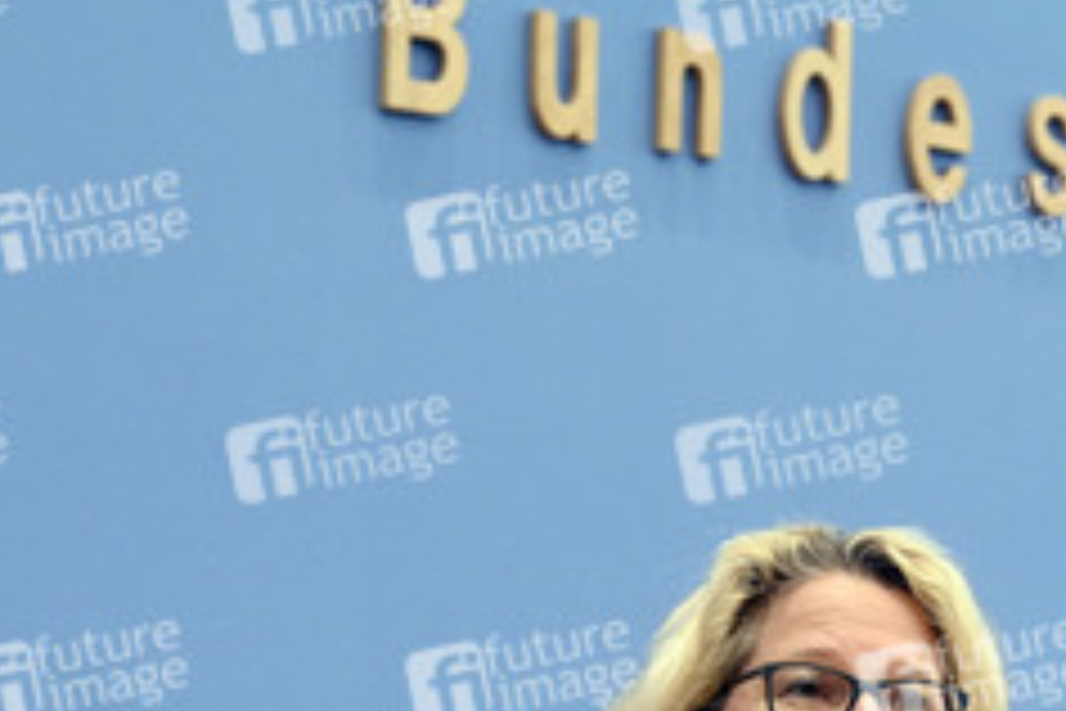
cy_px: 562
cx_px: 852
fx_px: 3938
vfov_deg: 10.3
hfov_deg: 15.3
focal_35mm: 133
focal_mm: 70
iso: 4000
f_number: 5.6
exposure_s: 1/500
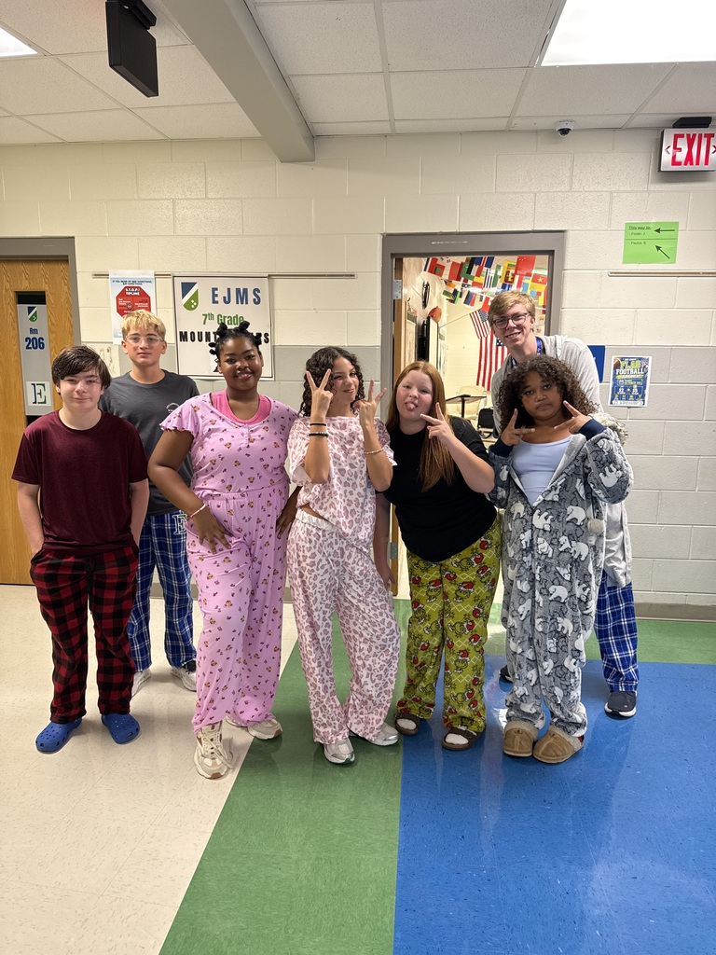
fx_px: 662
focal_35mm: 24
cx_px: 358
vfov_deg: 71.6
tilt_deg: -9.7
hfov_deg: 56.8
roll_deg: -0.6
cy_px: 478
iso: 125
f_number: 1.78
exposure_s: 1/60
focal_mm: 6.76
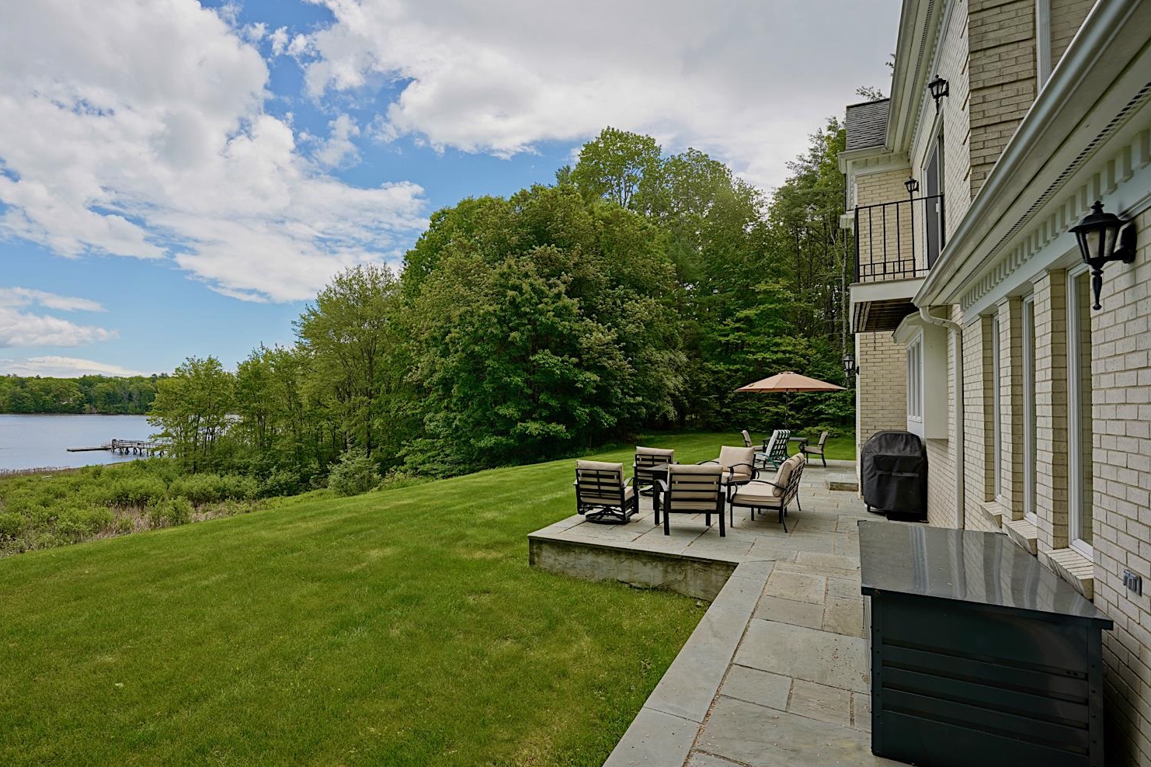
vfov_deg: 70.4
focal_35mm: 17
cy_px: 390
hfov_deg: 92.0
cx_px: 459
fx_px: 543
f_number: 6.3
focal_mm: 14
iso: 100
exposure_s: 1/160
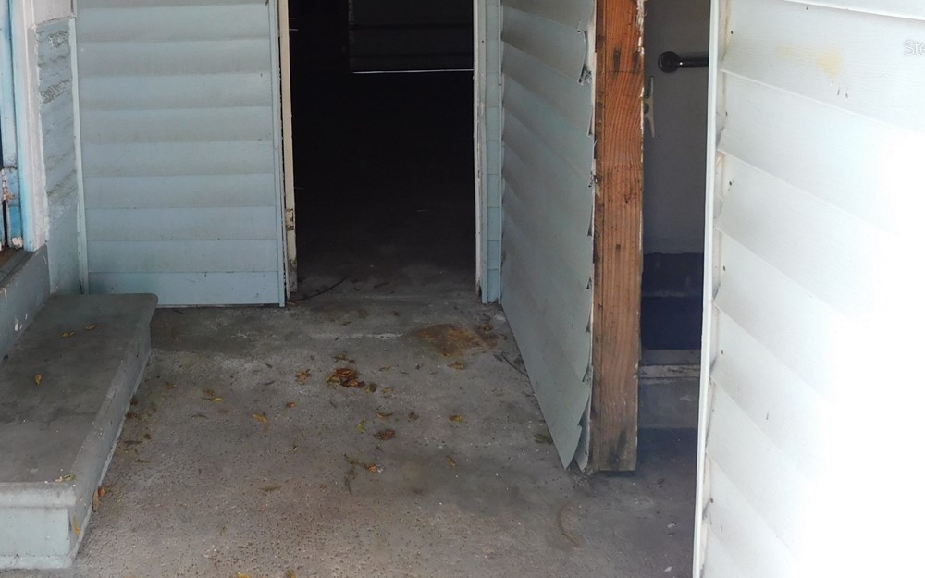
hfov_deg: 48.8
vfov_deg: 31.1
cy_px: 47
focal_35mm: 39
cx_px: 252
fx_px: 983
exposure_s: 1/50
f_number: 3
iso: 125
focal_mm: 4
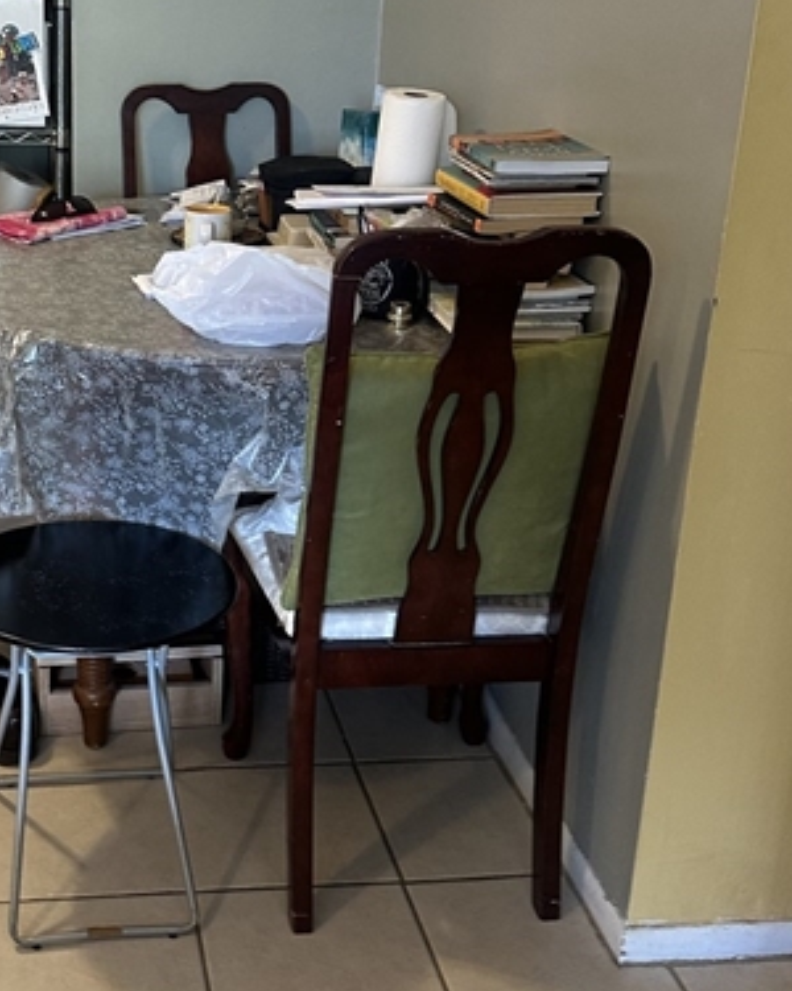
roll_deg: +0.0
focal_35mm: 48
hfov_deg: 30.8
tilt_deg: -18.7
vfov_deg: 38.7
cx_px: 174
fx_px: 1406
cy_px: 410
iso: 250
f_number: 1.78
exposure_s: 1/60
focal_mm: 6.86
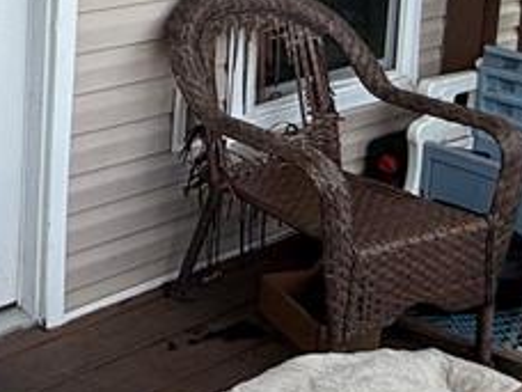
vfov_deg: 21.5
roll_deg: -0.2
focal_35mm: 63
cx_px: -158
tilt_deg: -7.2
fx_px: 950
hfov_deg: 26.2
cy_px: -89
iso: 50
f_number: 2.2
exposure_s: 1/510
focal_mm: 2.22
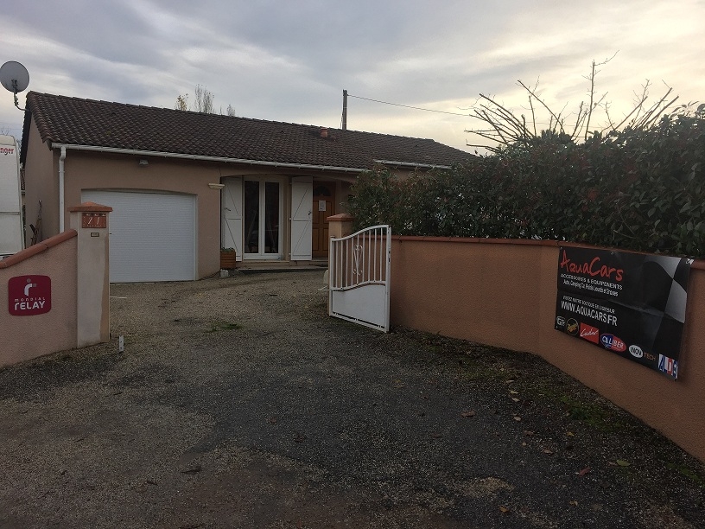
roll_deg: -0.8
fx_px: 591
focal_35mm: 29
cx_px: 352
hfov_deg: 61.7
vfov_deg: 48.2
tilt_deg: -3.8
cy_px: 264
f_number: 2.2
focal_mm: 4.15
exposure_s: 1/732
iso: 32
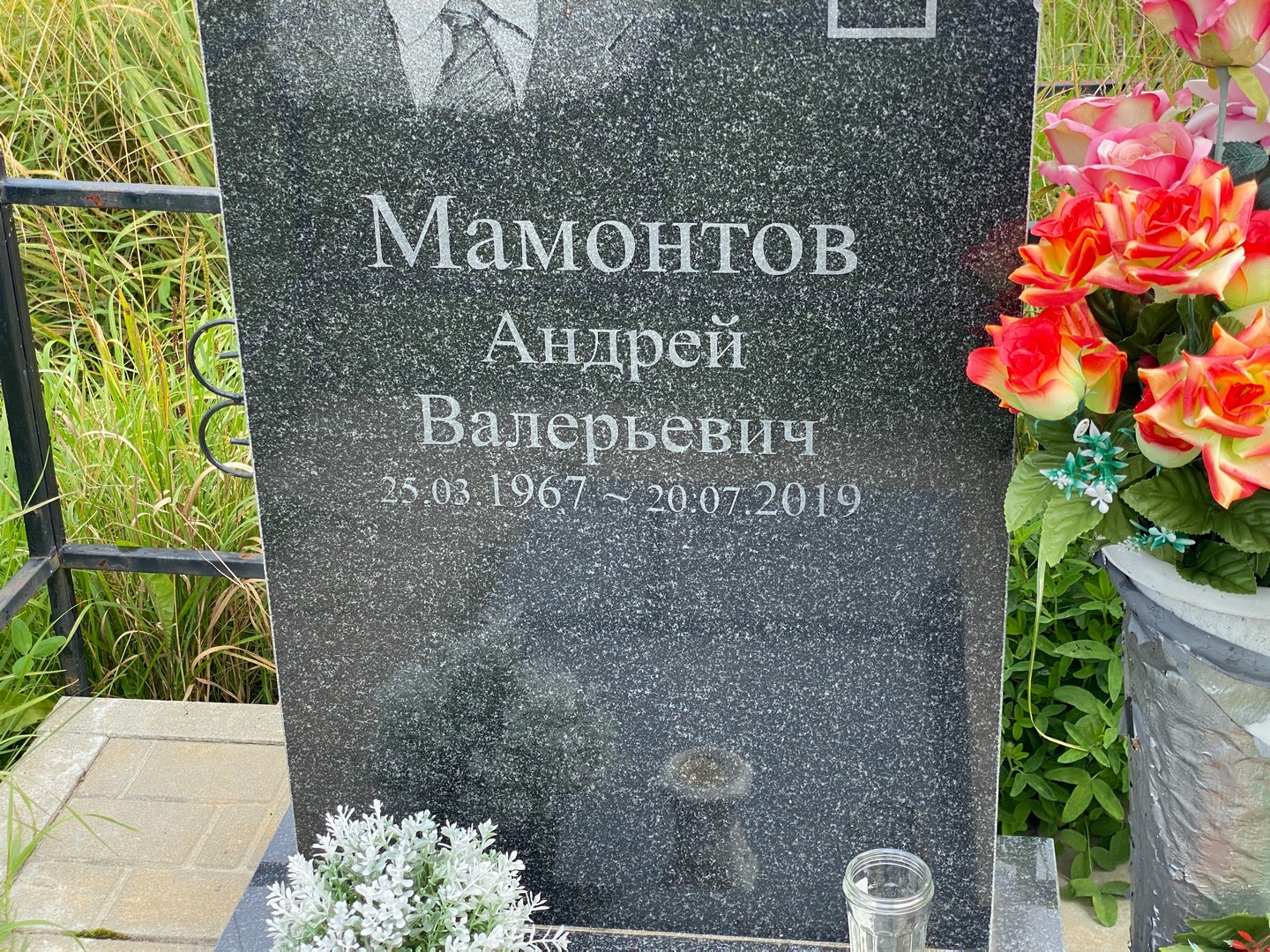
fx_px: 1908
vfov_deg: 28.0
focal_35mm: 52
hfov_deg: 36.8
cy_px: 476
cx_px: 635
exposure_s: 1/417
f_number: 2
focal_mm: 6
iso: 20
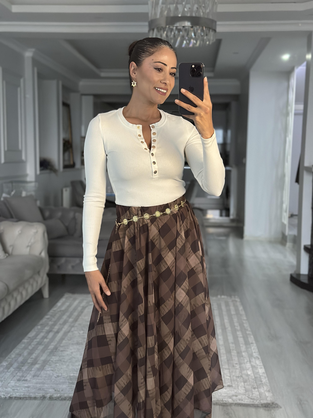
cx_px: 156
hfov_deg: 30.3
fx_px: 579
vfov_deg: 39.7
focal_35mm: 48
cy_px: 209
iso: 640
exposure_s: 1/40
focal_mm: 6.86
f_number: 1.78
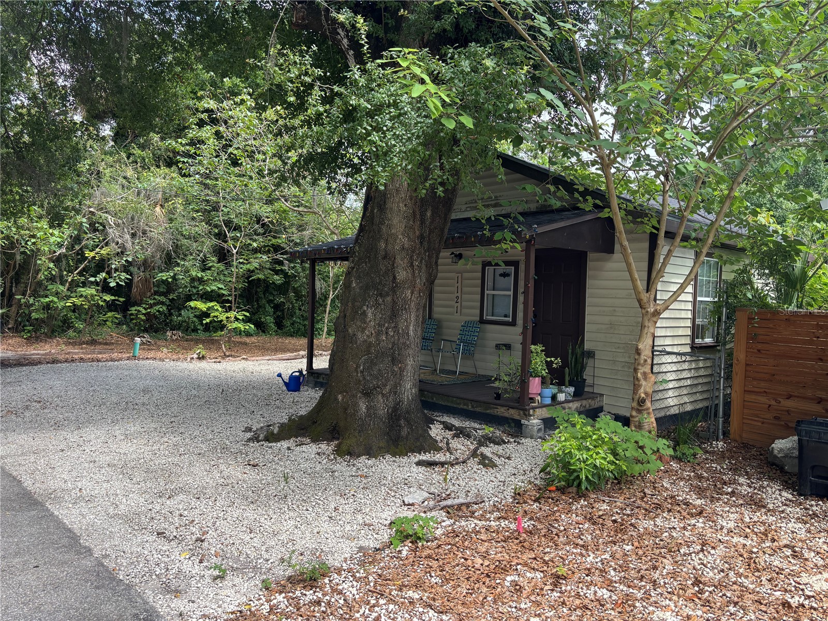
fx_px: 622
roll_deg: -2.6
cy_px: 310
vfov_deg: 53.1
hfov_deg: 67.3
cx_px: 414
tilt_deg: +0.1
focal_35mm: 26
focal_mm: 5.96
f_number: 1.6
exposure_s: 1/666
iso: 50
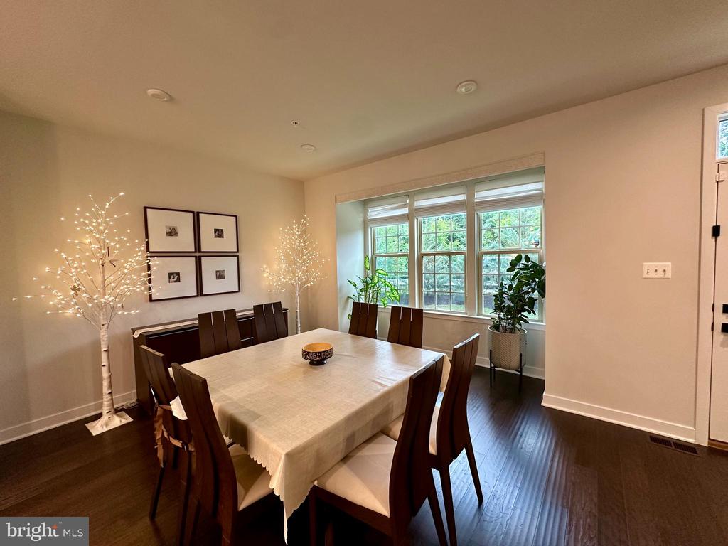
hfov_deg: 102.1
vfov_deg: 85.7
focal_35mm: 14
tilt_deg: -2.3
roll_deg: +1.3
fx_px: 294
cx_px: 364
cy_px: 273
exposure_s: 1/60
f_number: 2.2
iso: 160
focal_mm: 2.22
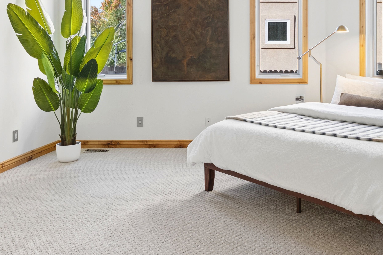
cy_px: 62
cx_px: 280
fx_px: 383
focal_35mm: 36
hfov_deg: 51.2
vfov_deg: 36.0
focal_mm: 21
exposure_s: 1/20
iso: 500
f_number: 8
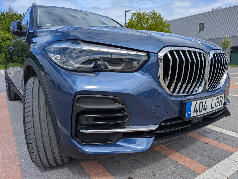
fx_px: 165
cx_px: 119
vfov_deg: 56.9
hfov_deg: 71.5
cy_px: 90
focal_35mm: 24
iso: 18
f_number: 1.68
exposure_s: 1/1637
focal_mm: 6.9
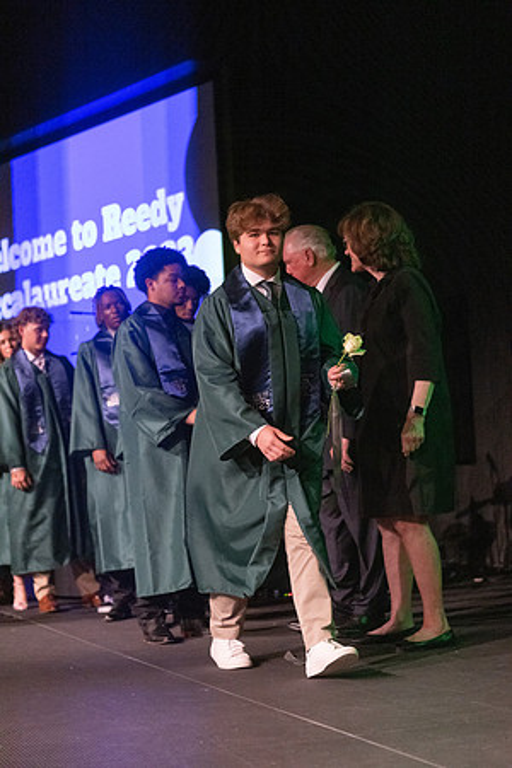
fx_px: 1493
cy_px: 384
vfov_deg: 28.8
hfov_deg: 19.5
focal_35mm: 70
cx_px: 256
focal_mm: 70
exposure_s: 1/1000
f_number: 2.8
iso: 16000
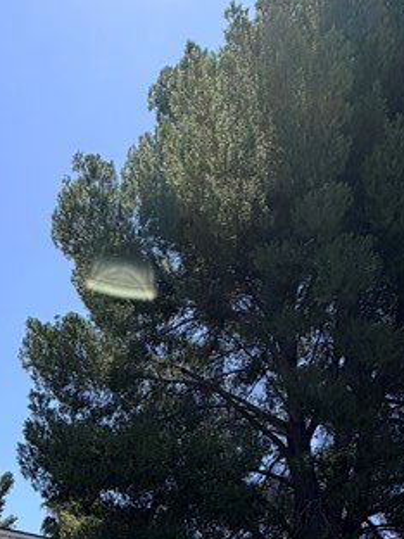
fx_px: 716
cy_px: 663
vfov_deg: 33.0
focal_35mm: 46
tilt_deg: +6.1
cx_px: 54
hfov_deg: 30.4
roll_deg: -0.2
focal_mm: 2.22
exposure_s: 1/942
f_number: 2.2
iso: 20
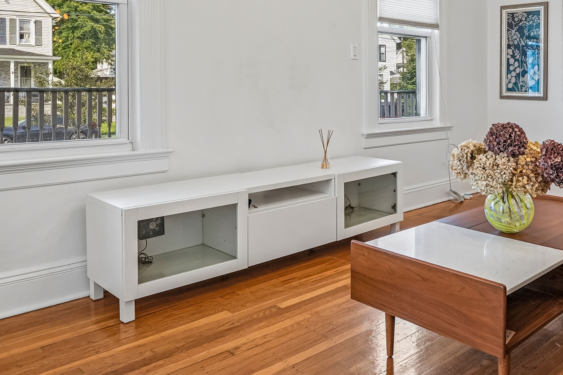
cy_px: 47
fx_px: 485
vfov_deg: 39.6
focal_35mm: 31
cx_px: 368
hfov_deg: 59.1
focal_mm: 14
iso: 250
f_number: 8
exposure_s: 1/20
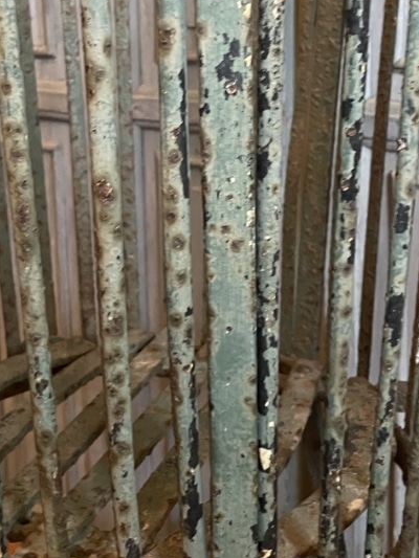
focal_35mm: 59
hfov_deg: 24.8
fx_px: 952
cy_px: 132
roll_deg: +3.1
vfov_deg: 32.0
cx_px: 156
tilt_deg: -12.1
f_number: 1.6
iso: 500
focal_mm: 4.2
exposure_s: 1/33
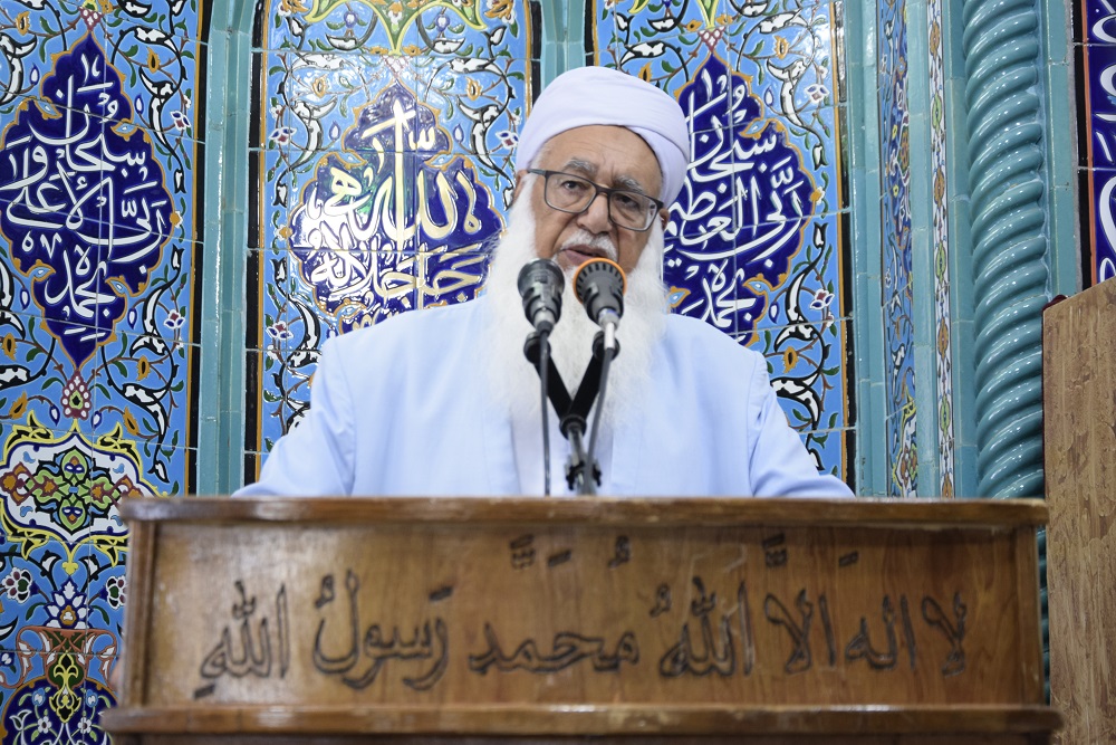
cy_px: 372
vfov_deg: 18.2
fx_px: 2325
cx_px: 558
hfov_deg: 27.0
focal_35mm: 75
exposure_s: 1/40
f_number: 5
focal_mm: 50
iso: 800
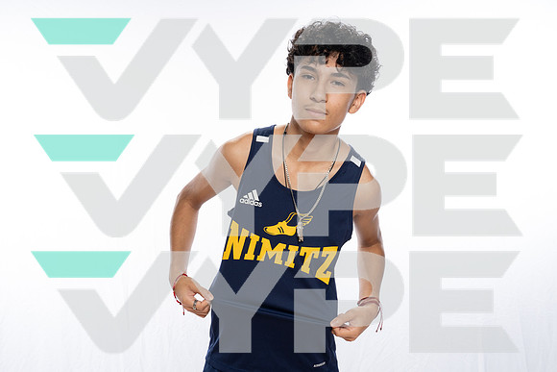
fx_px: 774
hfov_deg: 39.6
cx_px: 278
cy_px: 186
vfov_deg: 27.0
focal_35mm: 50
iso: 1250
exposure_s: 1/250
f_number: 10
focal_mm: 50
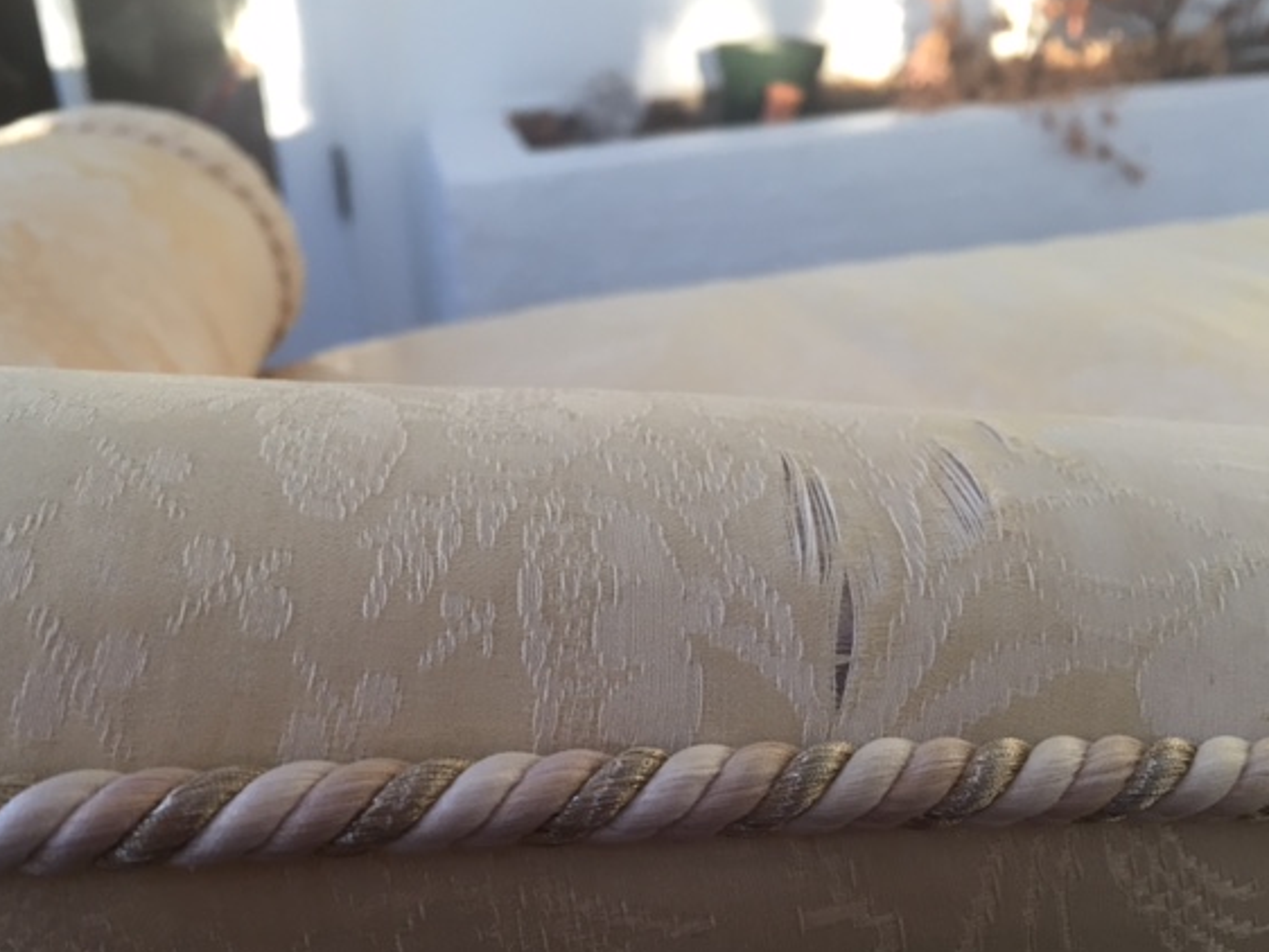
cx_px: 565
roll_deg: +4.1
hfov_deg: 55.2
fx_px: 1210
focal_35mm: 33
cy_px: 496
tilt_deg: -25.1
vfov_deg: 43.0
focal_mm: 4.15
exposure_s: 1/30
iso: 32
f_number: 2.2
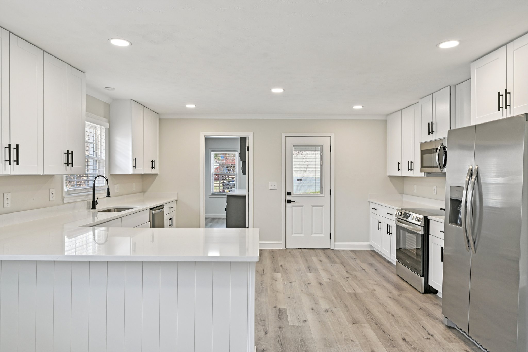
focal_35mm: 22
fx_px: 330
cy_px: 176
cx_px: 264
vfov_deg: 56.1
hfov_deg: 77.3
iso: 220
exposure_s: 1/25
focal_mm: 22.5
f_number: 8
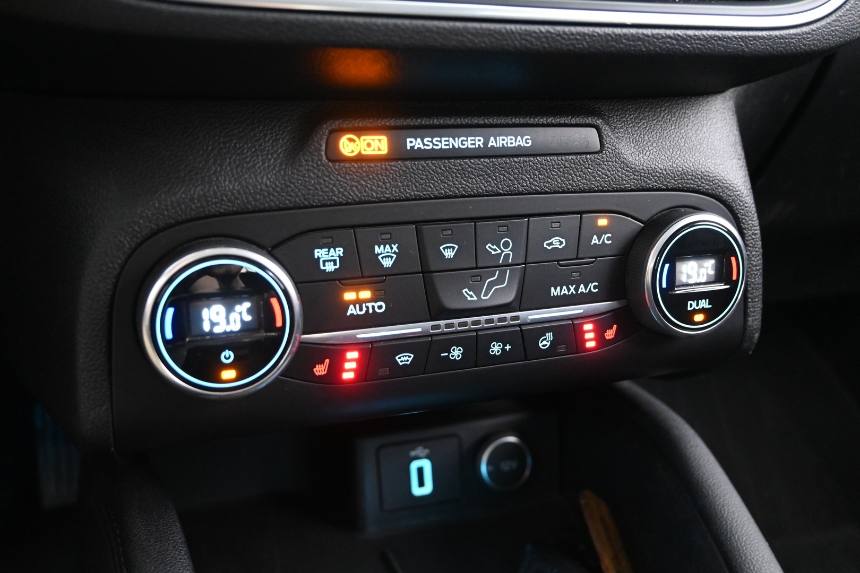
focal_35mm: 32
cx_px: 430
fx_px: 770
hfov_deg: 58.3
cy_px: 286
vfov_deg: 40.8
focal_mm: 21.5
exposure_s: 1/5
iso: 3200
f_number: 4
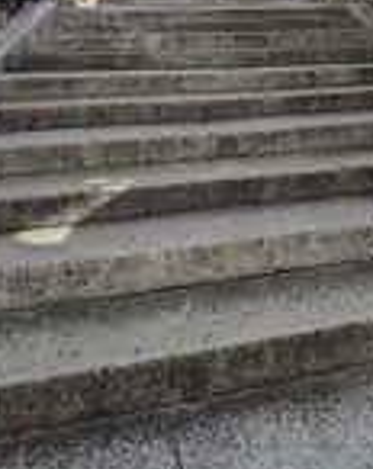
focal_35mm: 29
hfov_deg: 49.7
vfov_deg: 46.4
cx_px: 211
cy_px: -35
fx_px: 402
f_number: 1.95
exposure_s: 1/1314
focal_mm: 2.23
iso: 41
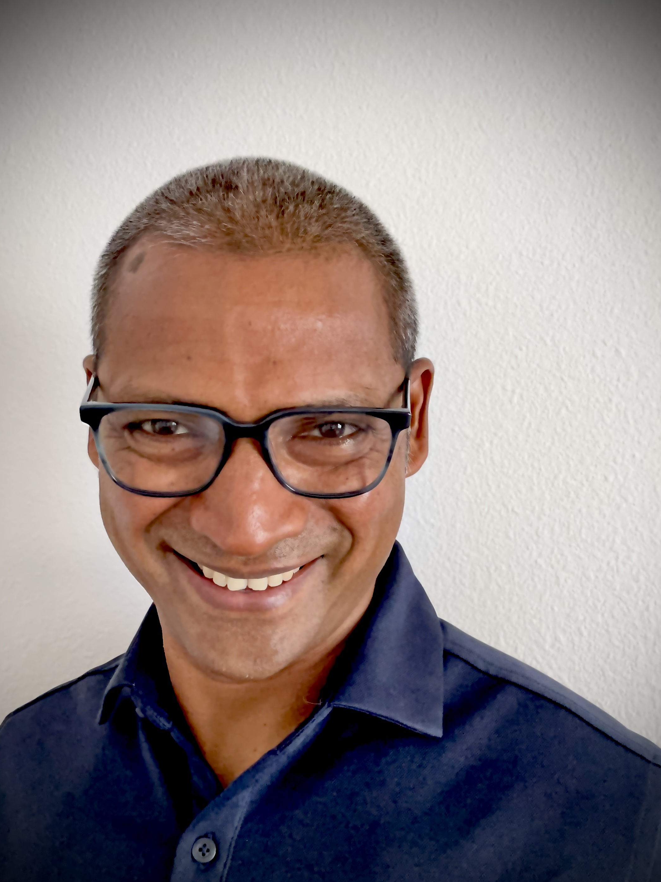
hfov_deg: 42.9
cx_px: 320
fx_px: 840
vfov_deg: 55.3
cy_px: 454
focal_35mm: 33
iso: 320
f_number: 1.9
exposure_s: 1/54
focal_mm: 2.69
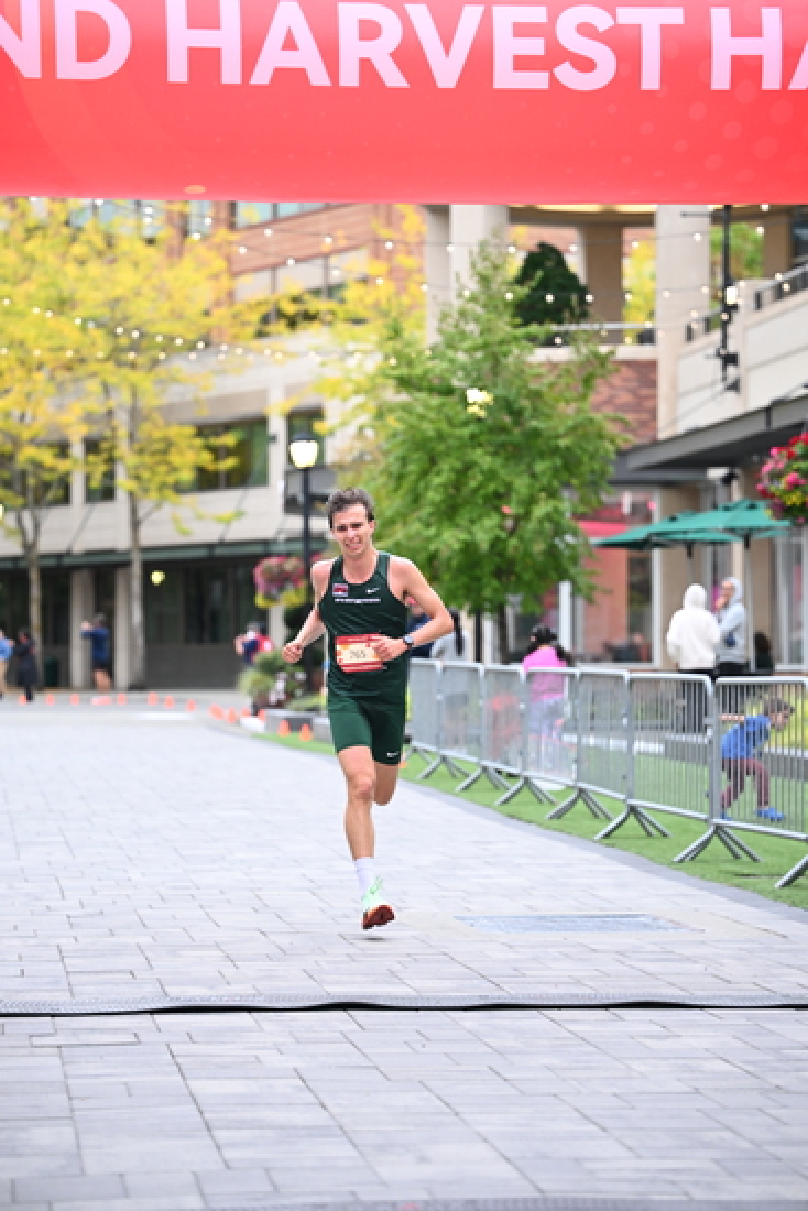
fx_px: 3398
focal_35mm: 101
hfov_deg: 13.6
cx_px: 404
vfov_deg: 20.2
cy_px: 606
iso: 1600
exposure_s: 1/640
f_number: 2.8
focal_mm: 101
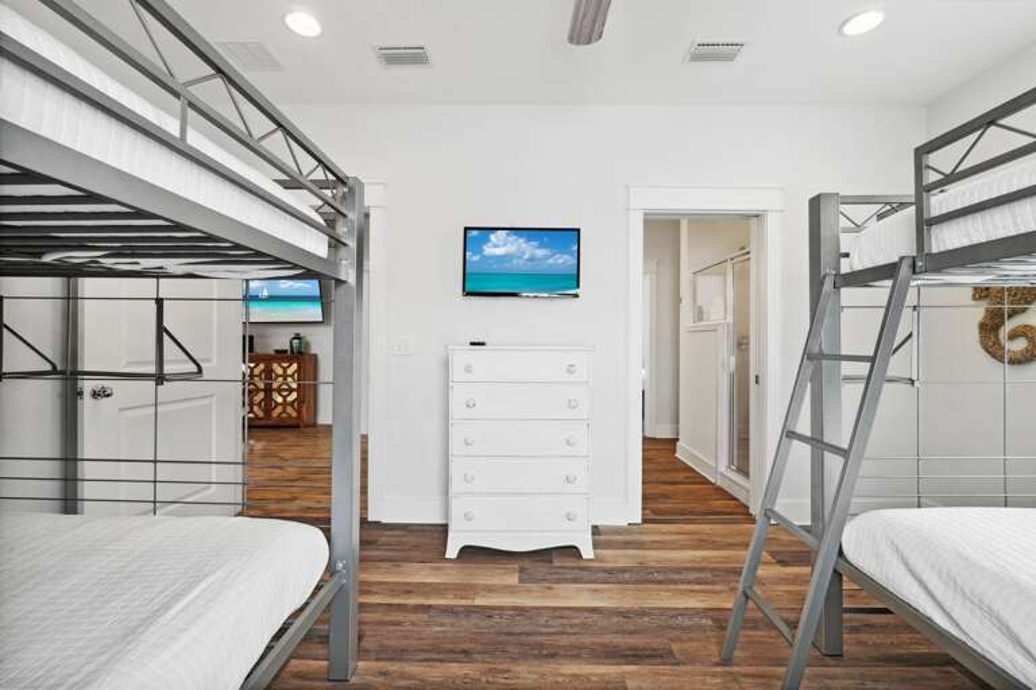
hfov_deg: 100.4
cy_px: 345
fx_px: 432
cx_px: 518
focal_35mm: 15
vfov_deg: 77.3
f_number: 9
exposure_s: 1/30
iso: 400
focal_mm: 10
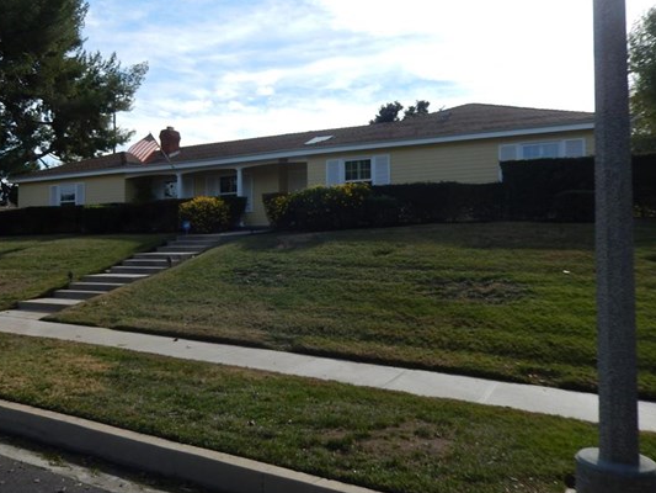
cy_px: 228
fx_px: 569
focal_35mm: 30
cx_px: 277
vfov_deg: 46.8
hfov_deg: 59.7
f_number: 3.4
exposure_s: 1/1250
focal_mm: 4.5
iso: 125
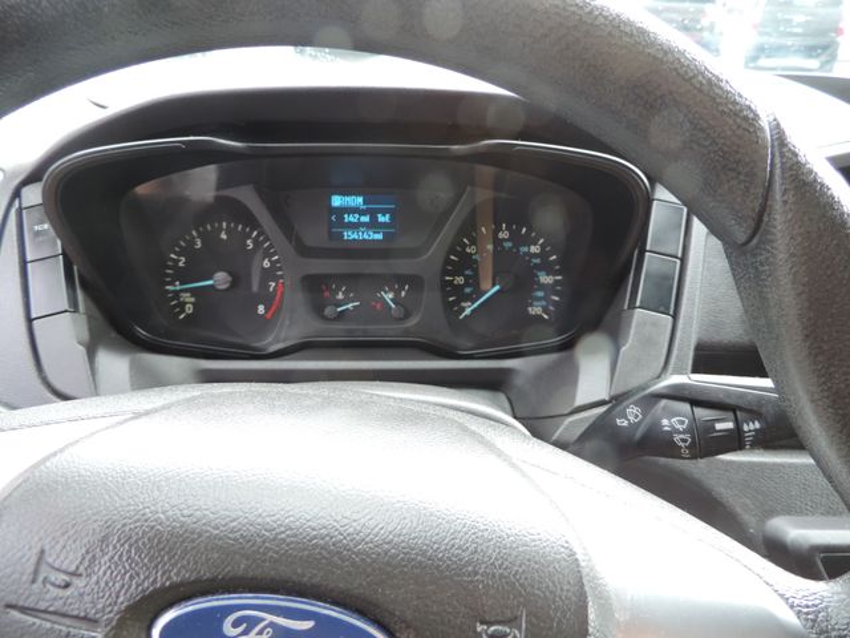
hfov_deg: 71.6
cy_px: 319
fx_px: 589
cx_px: 425
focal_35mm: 24
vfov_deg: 56.8
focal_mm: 4.3
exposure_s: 1/30
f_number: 3
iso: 180
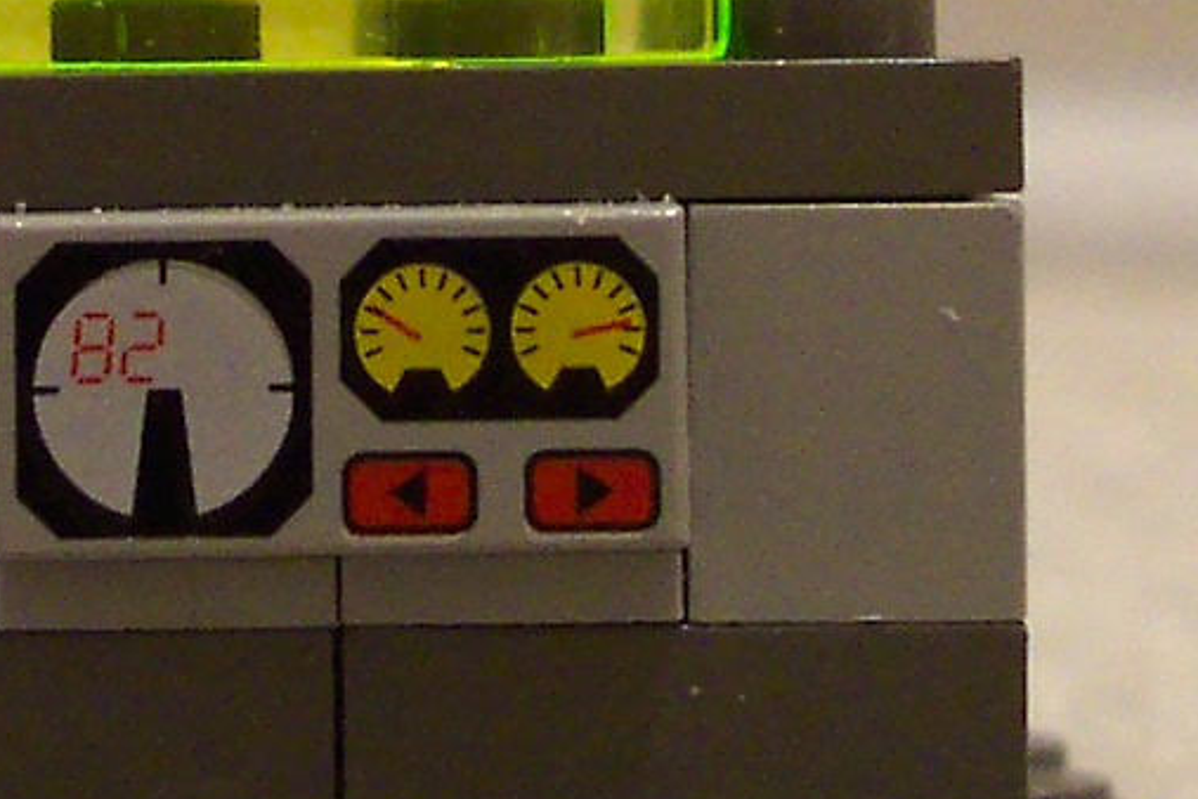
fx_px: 5624
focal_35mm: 169
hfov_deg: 12.1
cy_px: -269
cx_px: 177
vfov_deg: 8.0
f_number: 2.8
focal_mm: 7.5
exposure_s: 1/8
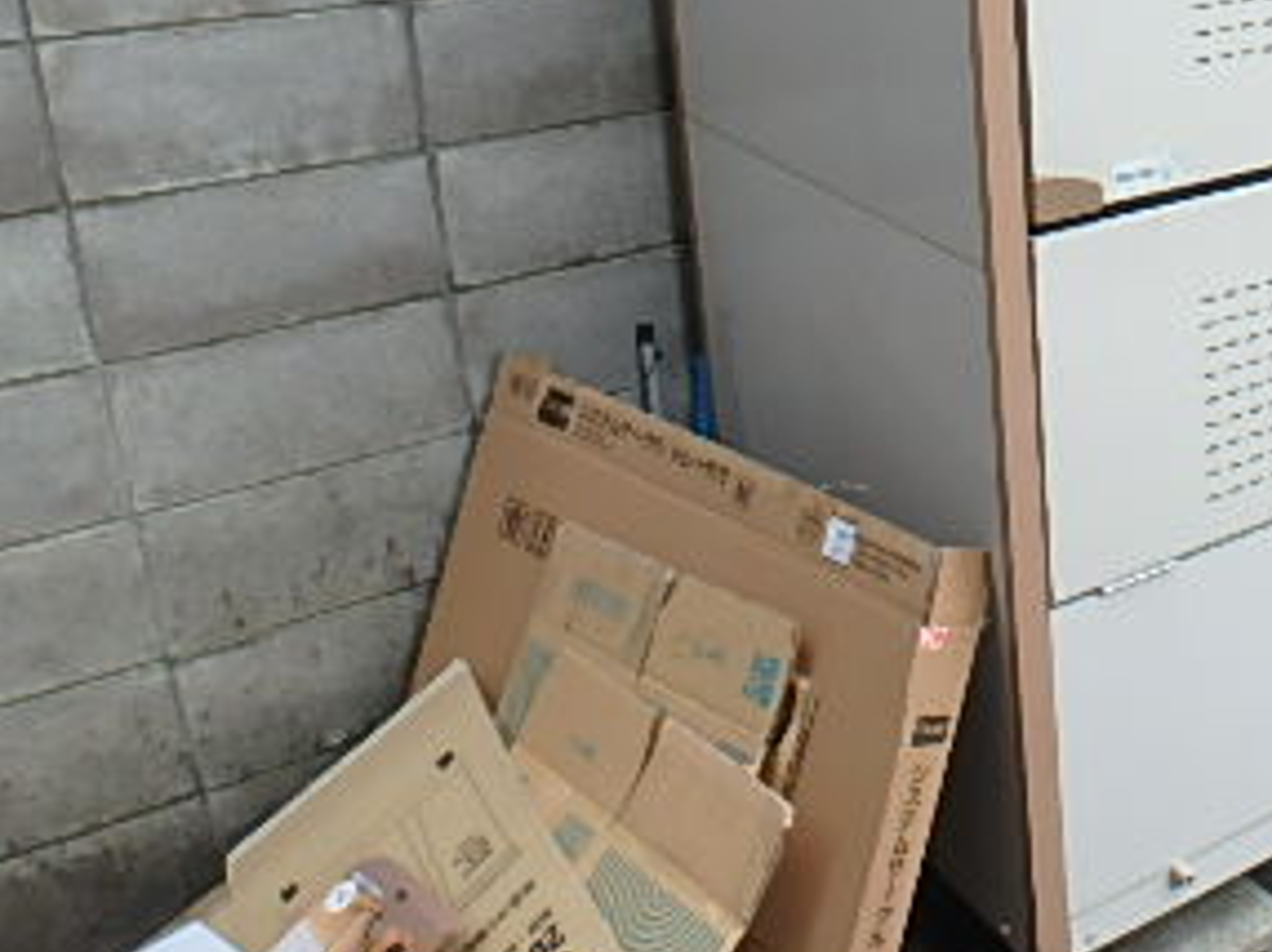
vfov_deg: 29.9
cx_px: 1383
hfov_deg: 35.0
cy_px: 160
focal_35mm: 47
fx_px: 1726
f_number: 3.5
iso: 125
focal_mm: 3.7
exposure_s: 1/200
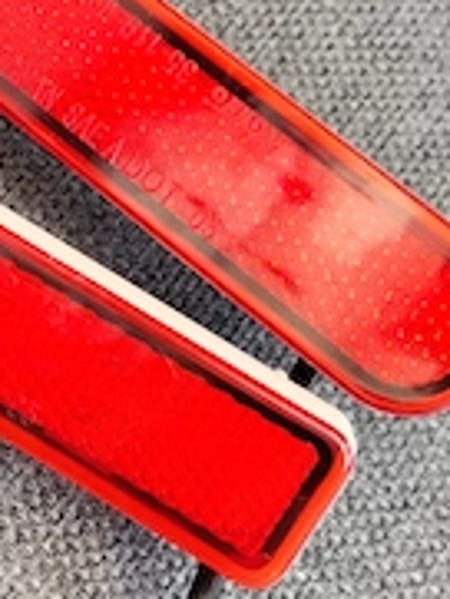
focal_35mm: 104
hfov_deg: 14.0
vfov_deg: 18.9
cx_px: -17
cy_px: 245
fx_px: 1801
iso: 50
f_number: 1.88
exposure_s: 1/102
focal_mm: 5.59
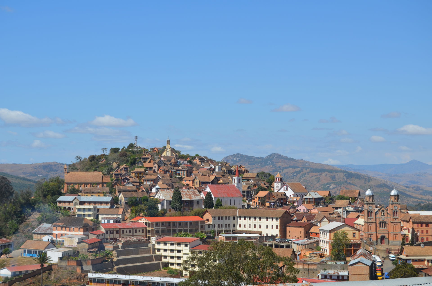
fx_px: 898
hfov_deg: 27.0
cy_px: 143
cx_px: 216
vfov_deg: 18.1
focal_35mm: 75
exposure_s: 1/320
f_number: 9
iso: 100
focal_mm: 50
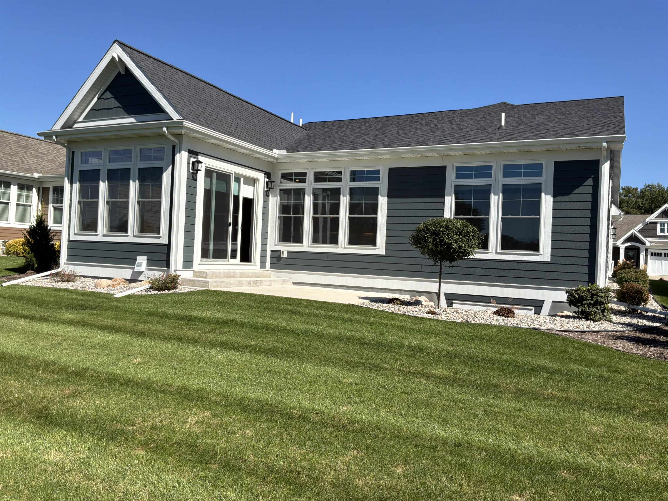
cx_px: 334
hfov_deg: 63.4
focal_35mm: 28
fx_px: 540
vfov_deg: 49.7
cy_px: 250
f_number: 1.8
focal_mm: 3
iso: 25
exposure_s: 1/1848
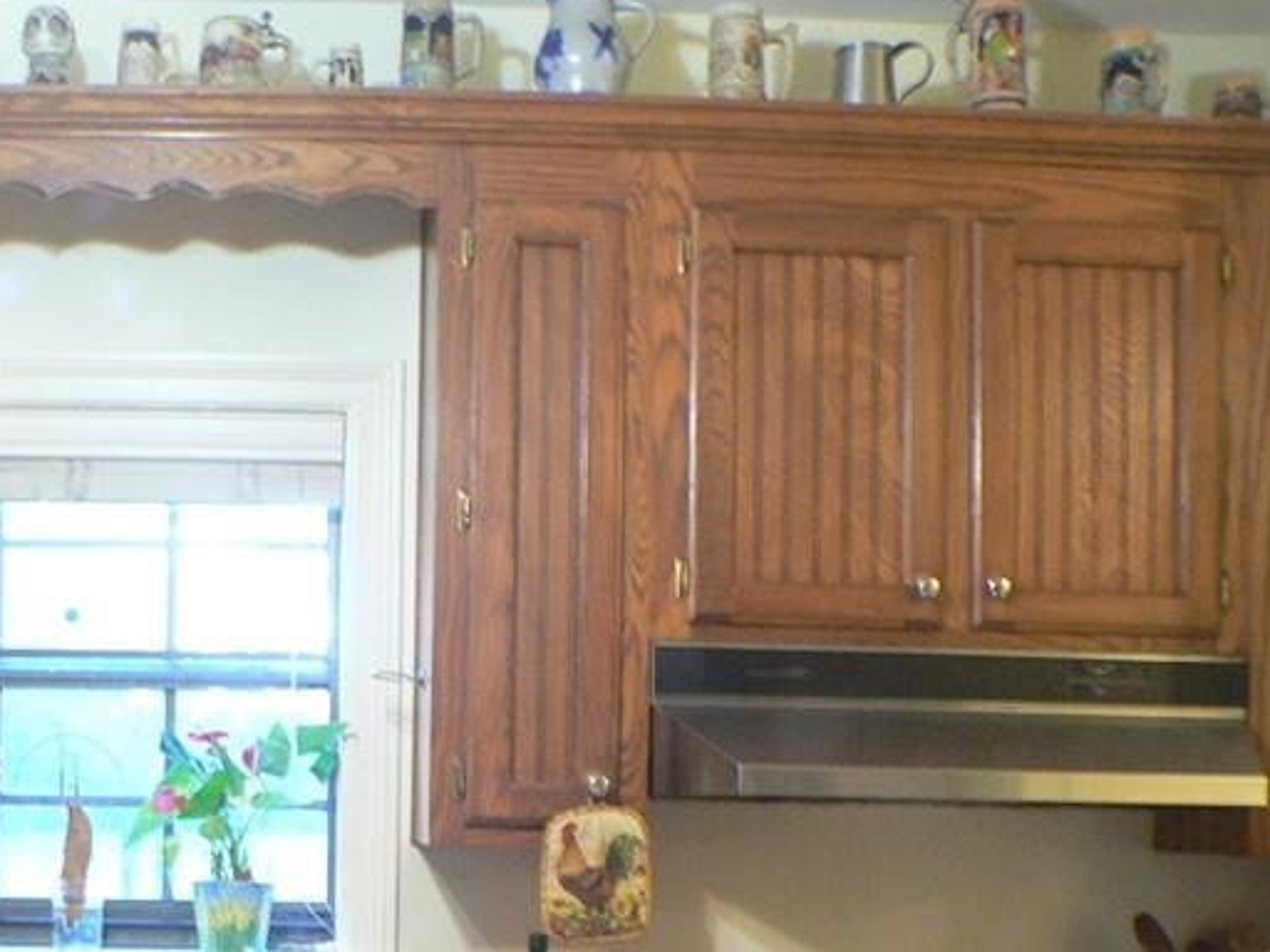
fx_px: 2642
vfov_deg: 20.0
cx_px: 308
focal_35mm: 72
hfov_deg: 26.7
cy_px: 875
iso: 200
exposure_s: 1/5
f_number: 2.8
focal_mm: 6
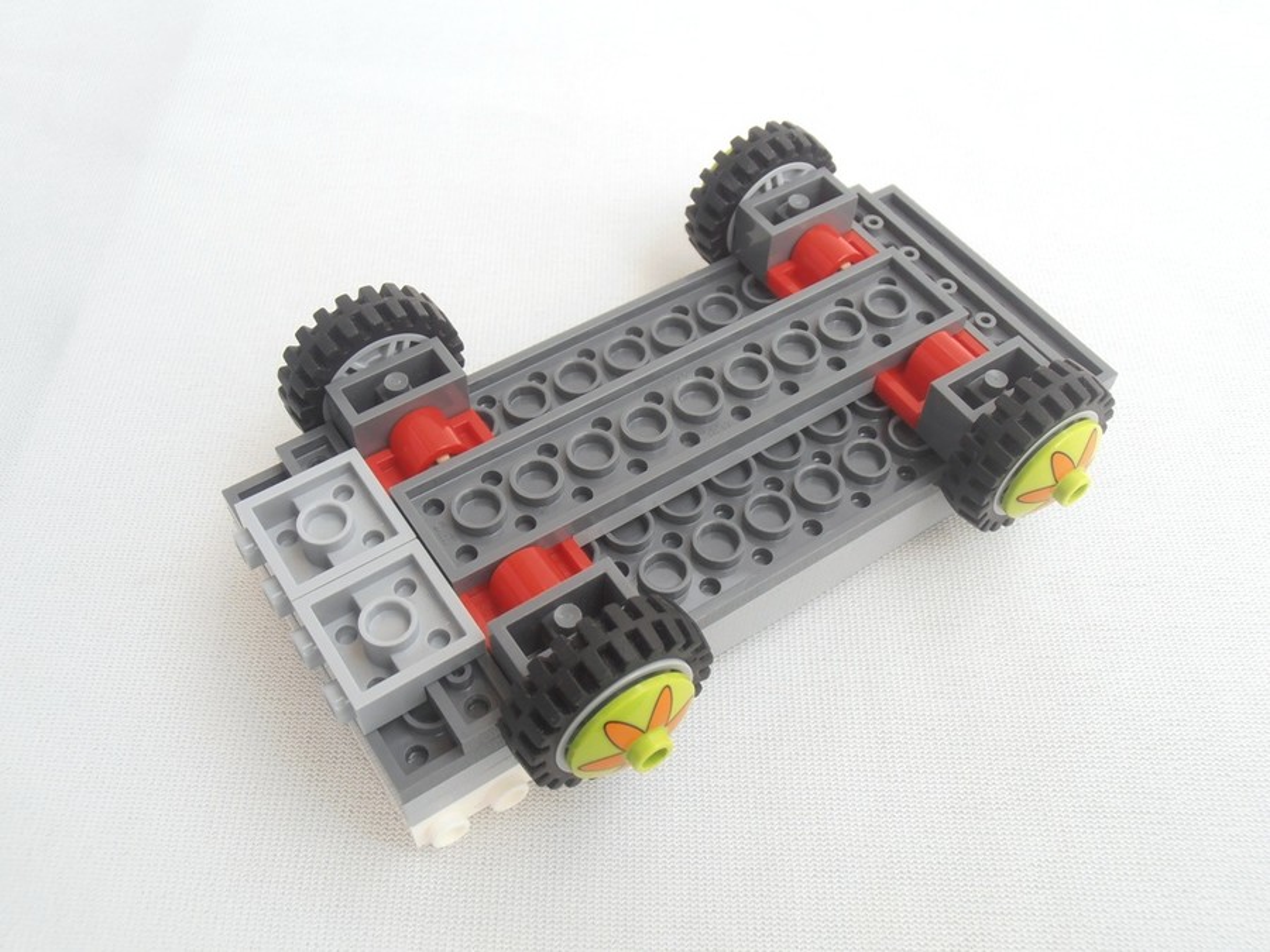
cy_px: 476
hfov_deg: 50.1
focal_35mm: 37
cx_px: 635
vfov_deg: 38.7
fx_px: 1357
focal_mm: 6.61
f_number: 3.9
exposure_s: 1/80
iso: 80
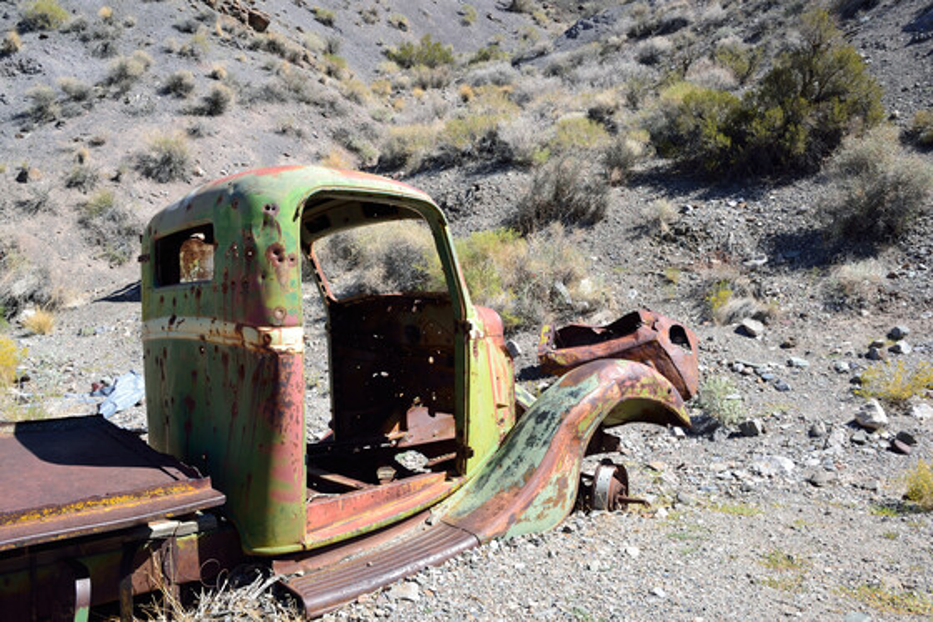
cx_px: 466
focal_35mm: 27
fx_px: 700
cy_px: 311
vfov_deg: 47.9
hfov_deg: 67.4
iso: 100
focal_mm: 18
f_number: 9
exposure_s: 1/125
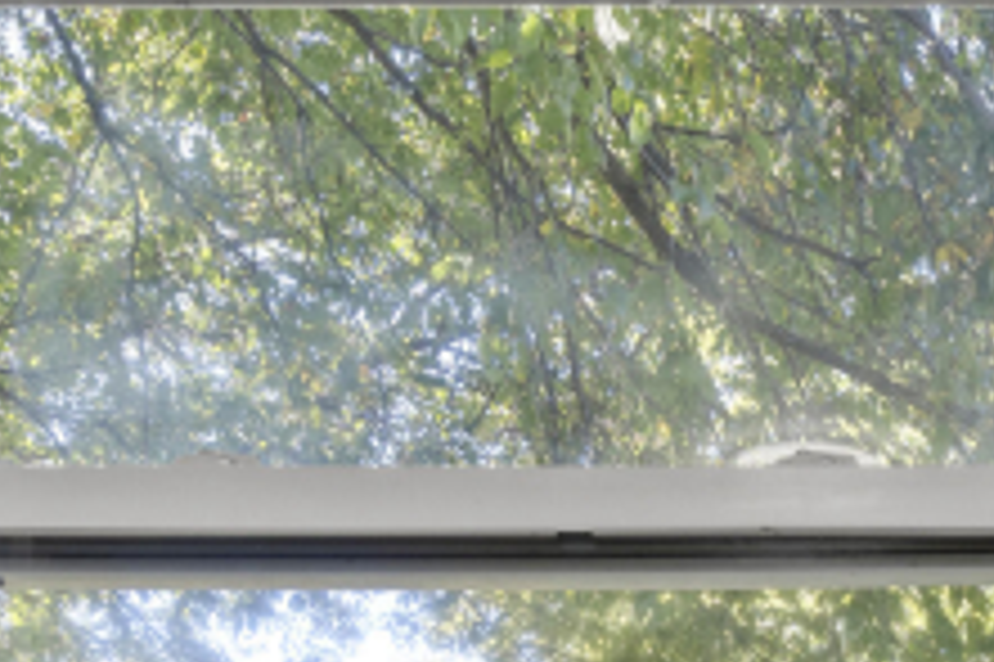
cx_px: 909
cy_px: 1018
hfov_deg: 36.3
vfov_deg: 21.7
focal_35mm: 51
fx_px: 1407
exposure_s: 1/25
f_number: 8
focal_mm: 10
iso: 400
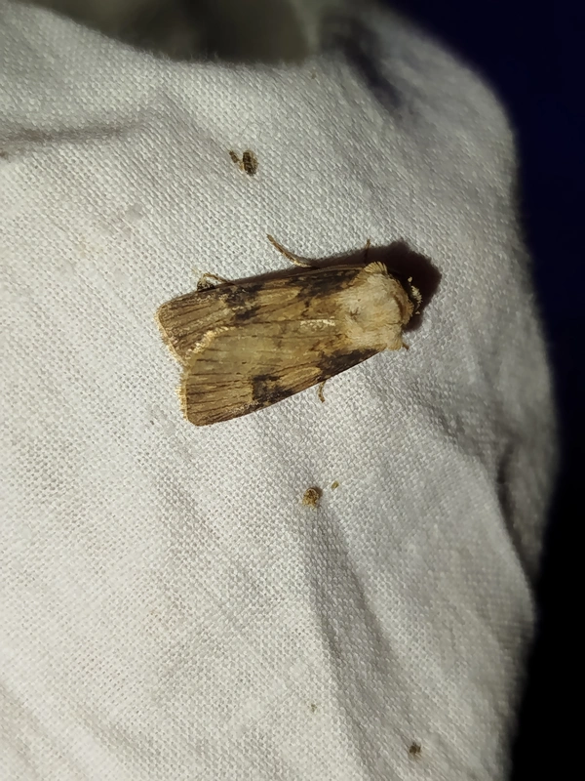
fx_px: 1239
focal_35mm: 55
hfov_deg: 26.6
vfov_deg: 34.9
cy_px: 390
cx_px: 292
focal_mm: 5.31
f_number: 1.7
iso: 100
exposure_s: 1/100
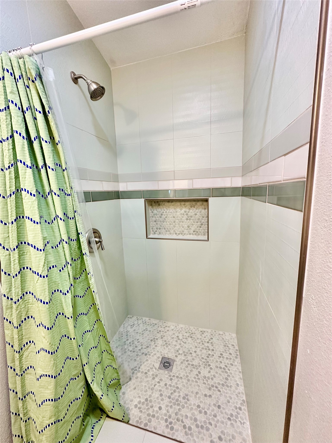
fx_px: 179
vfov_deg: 102.1
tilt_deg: -11.0
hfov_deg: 85.7
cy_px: 222
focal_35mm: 14
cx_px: 166
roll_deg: +1.3
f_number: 2.2
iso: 320
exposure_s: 1/120
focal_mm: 2.22
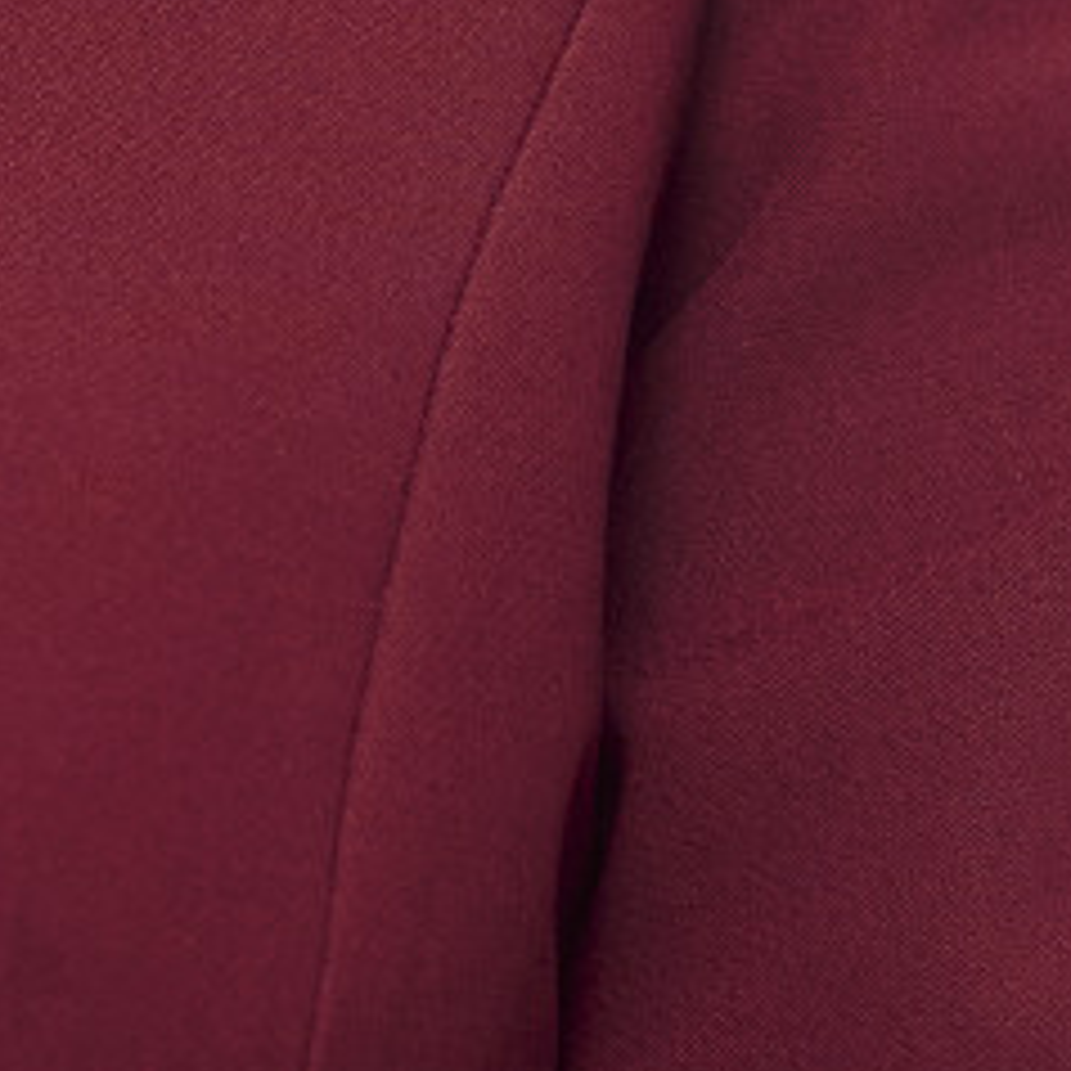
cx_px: -1082
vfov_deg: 4.7
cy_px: -806
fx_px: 12811
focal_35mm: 366
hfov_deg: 4.7
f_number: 2.8
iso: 800
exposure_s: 1/200
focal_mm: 50
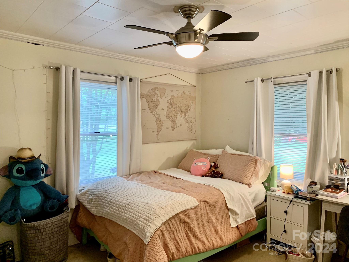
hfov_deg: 67.3
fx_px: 262
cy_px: 131
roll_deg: -0.3
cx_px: 174
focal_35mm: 26
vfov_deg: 53.1
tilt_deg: -3.2
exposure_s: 1/60
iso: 200
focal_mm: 4.25
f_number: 1.8
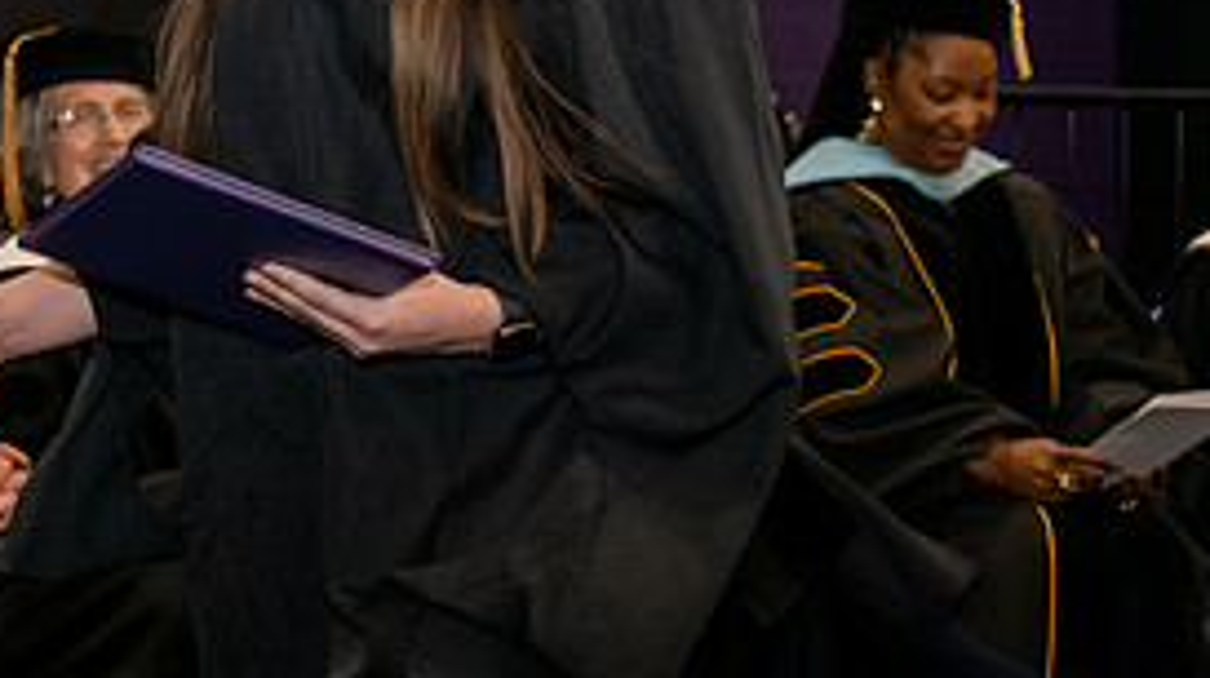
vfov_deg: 7.7
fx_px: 5001
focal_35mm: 156
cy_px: -95
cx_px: -22
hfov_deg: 13.6
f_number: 5.6
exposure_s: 1/200
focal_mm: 70
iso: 1600
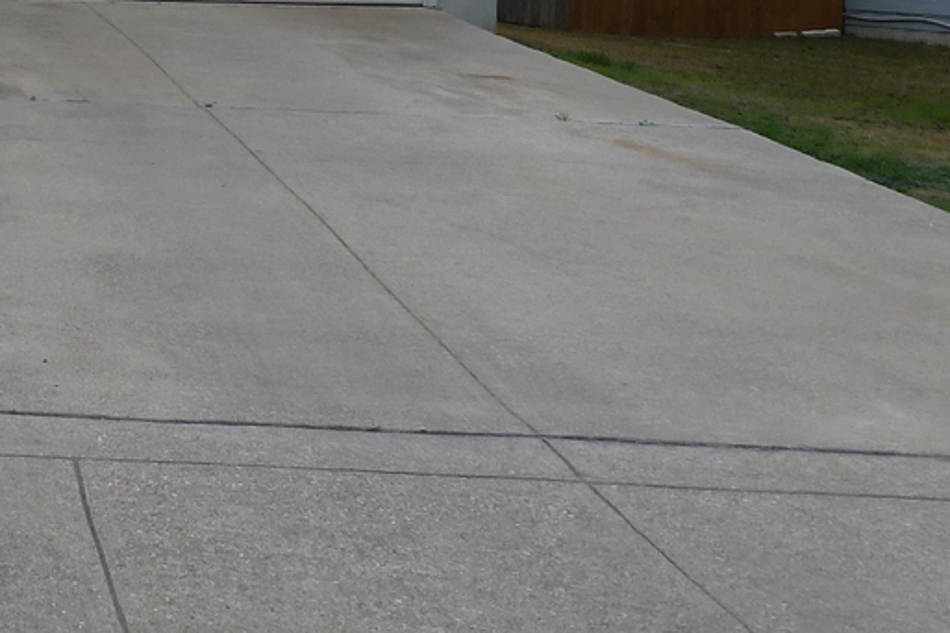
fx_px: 1847
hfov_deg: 24.6
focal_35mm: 70
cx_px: -330
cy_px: -106
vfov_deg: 18.5
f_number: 4
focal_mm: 4.3
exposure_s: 1/200
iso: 100
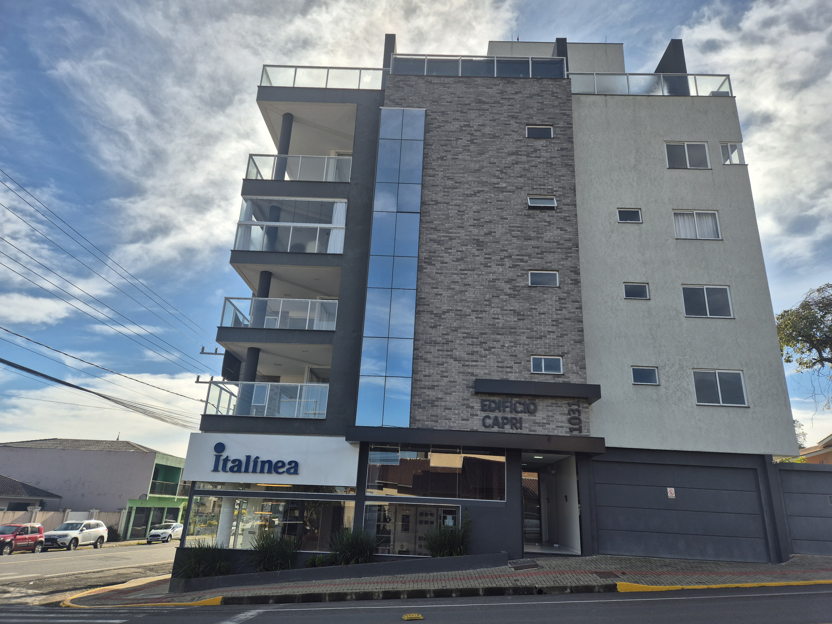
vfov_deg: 58.9
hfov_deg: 73.9
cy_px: 312
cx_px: 416
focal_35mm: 23
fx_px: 553
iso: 25
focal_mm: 5.4
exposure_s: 1/1900
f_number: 1.8
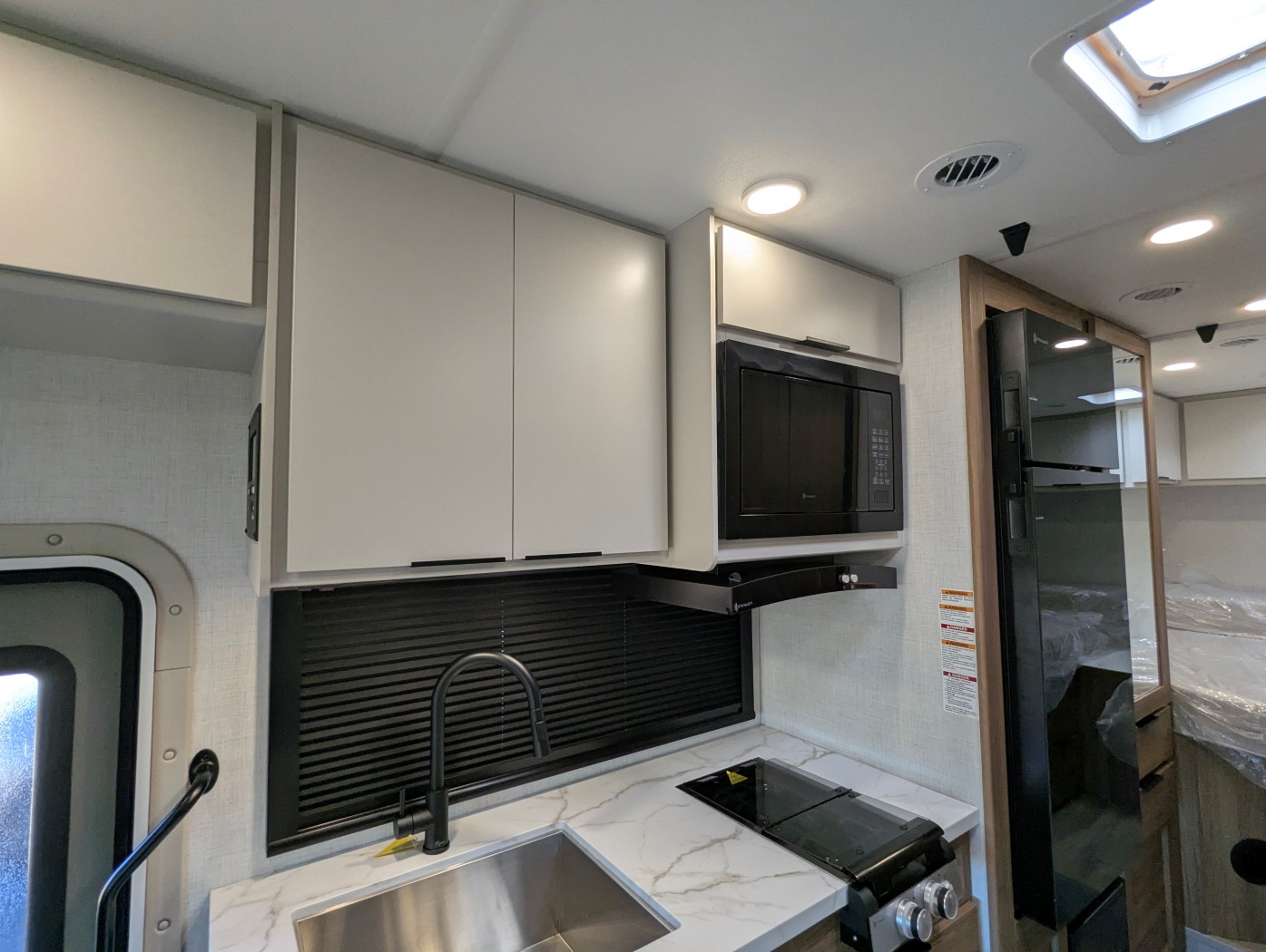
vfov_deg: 78.2
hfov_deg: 94.4
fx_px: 586
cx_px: 633
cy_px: 476
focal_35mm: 16
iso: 159
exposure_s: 1/133
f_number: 2.2
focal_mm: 2.35
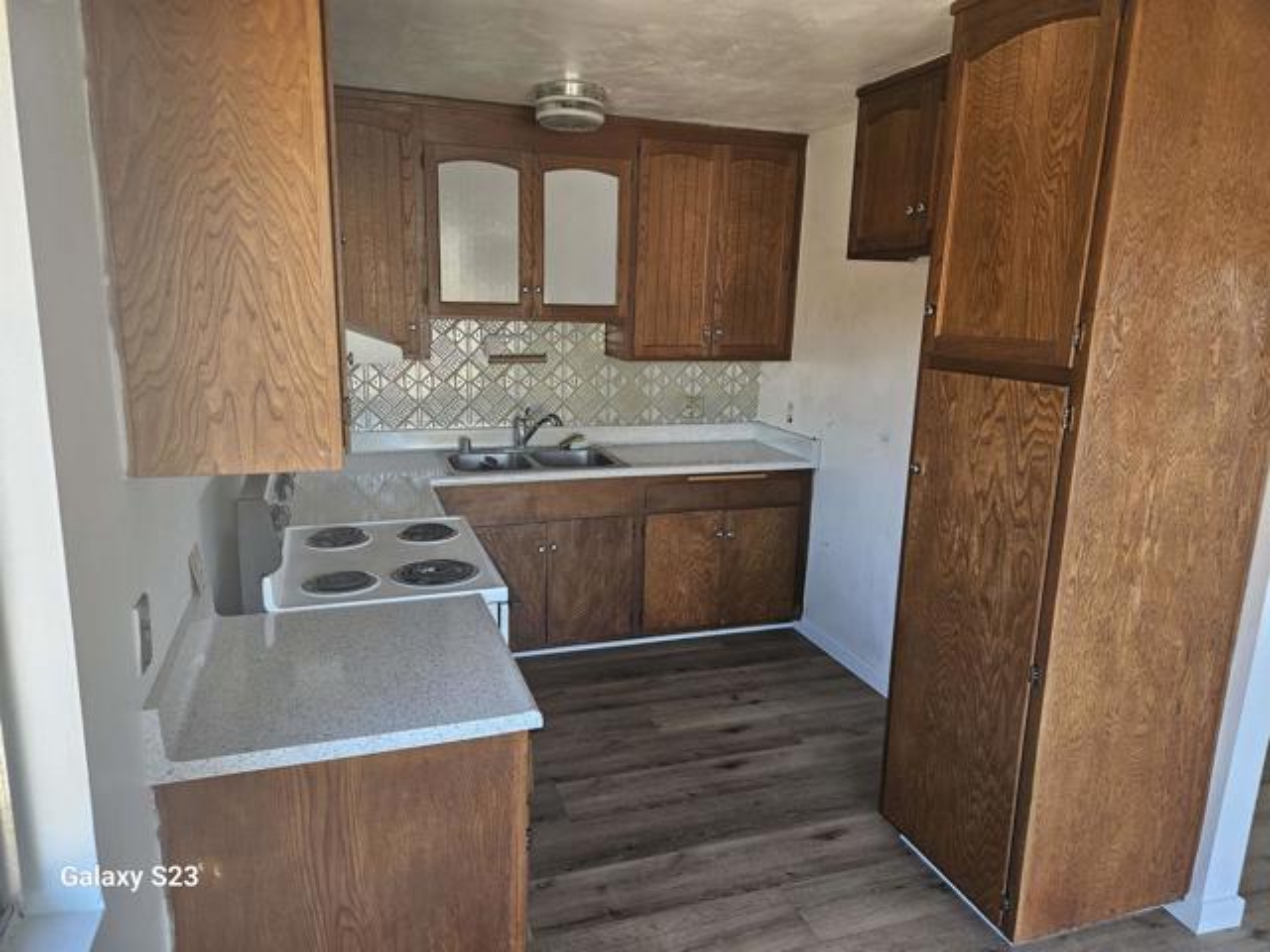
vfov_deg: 58.9
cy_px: 476
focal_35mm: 23
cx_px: 635
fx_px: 844
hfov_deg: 73.9
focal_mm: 5.4
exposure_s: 1/120
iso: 100
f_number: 1.8
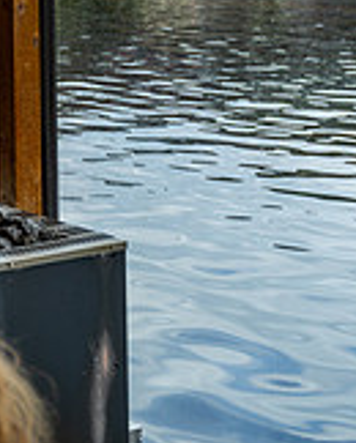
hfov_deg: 14.3
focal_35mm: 84
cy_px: -56
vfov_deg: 21.4
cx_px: -416
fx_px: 1104
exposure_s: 1/400
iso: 160
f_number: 2.8
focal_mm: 25
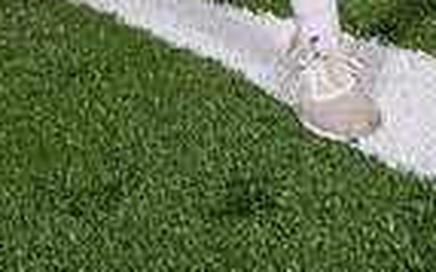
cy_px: -388
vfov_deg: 10.3
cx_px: 341
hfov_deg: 19.0
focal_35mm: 109
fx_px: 1294
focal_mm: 34
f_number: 5.6
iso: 200
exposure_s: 1/200
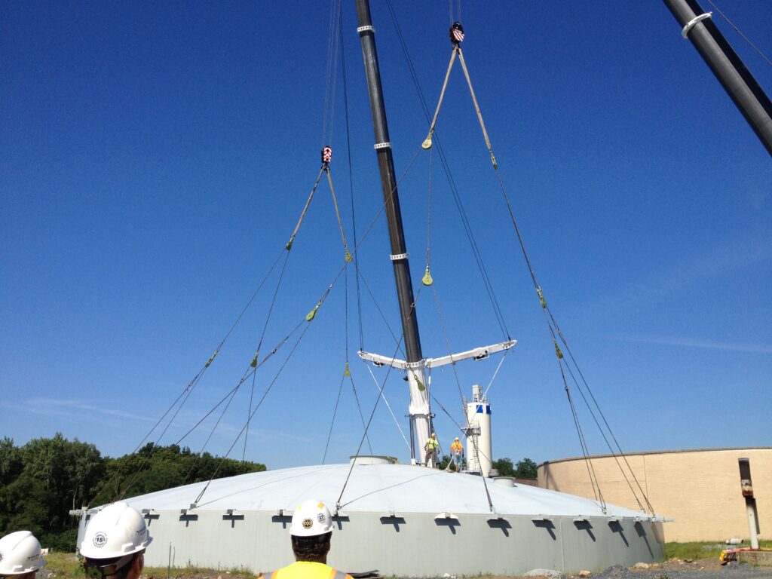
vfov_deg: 40.7
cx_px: 386
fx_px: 781
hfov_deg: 52.6
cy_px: 290
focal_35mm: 35
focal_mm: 4.28
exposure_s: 1/2208
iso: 50
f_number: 2.4
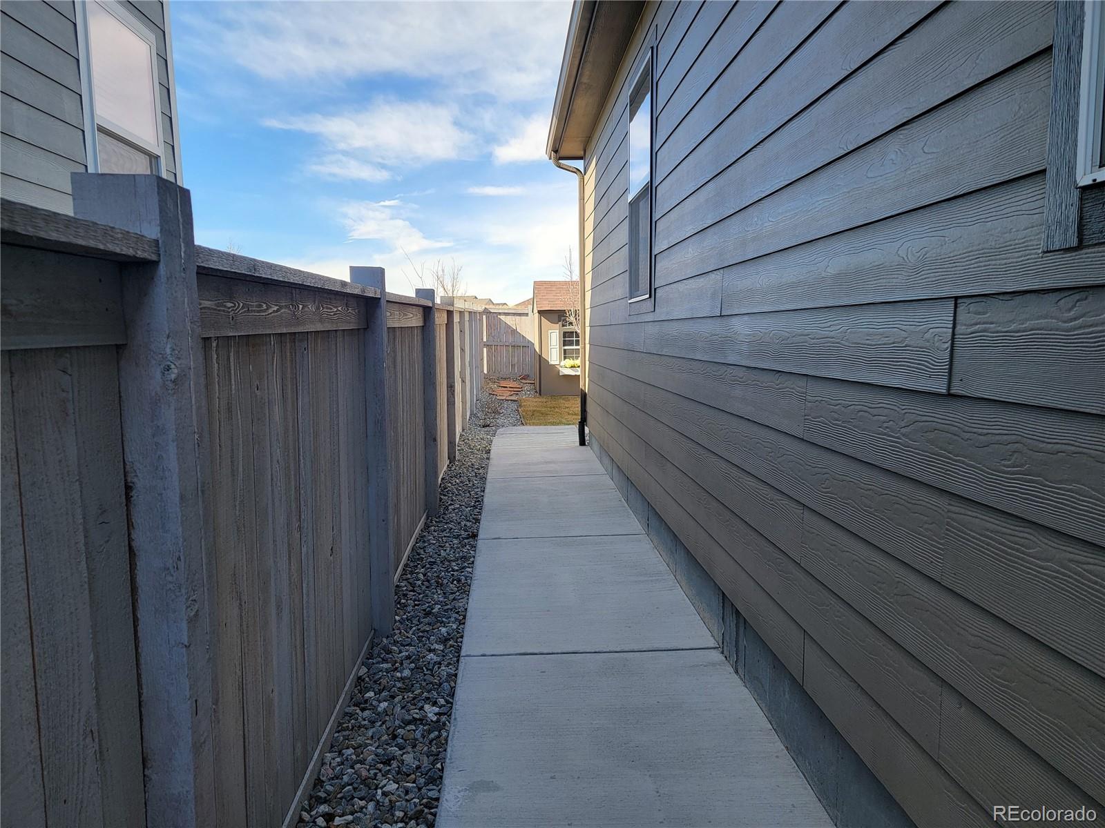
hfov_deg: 71.6
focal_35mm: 24
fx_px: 766
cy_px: 414
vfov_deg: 56.8
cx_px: 552
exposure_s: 1/211
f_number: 1.8
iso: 16
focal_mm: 6.7
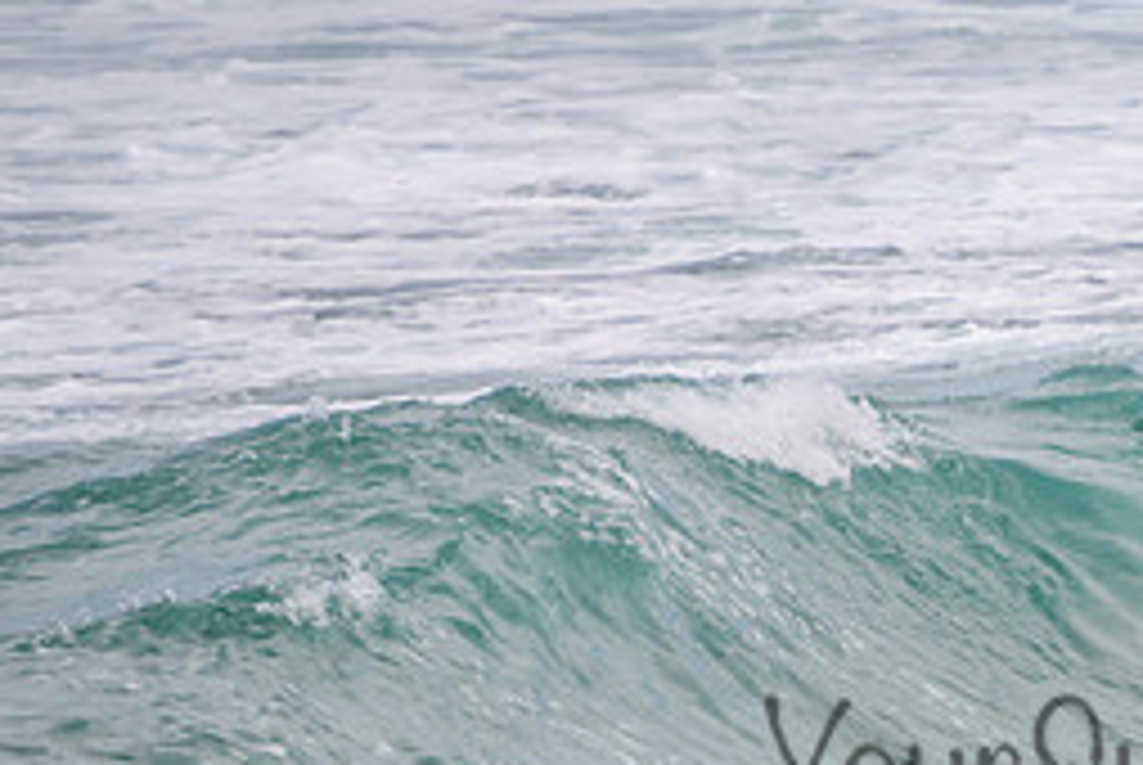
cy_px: 729
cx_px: 1647
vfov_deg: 1.1
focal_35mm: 1252
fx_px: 39796
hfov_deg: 1.6
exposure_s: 1/2000
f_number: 5.6
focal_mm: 400
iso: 180
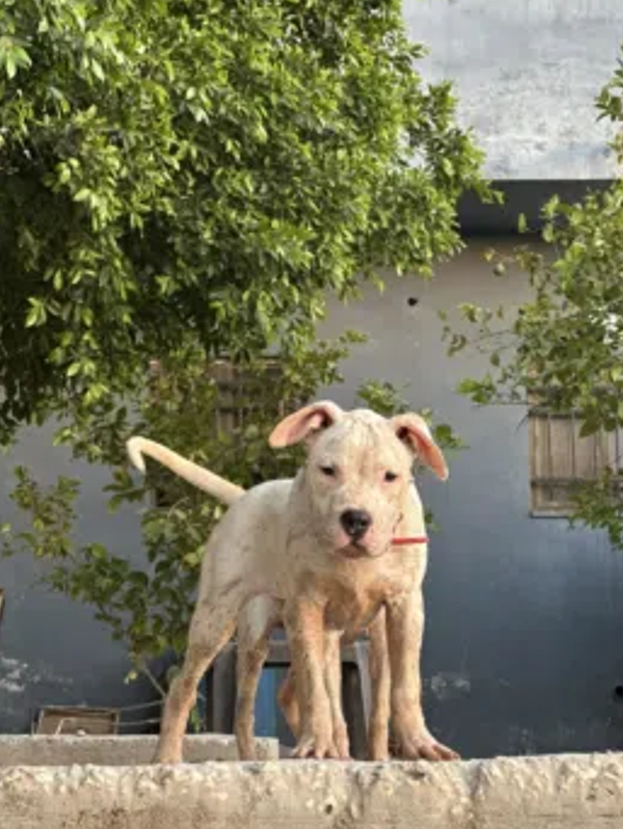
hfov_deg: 16.4
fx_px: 2157
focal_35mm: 90
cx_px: 349
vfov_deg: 21.8
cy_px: 446
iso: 250
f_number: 2.8
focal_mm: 9
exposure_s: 1/102
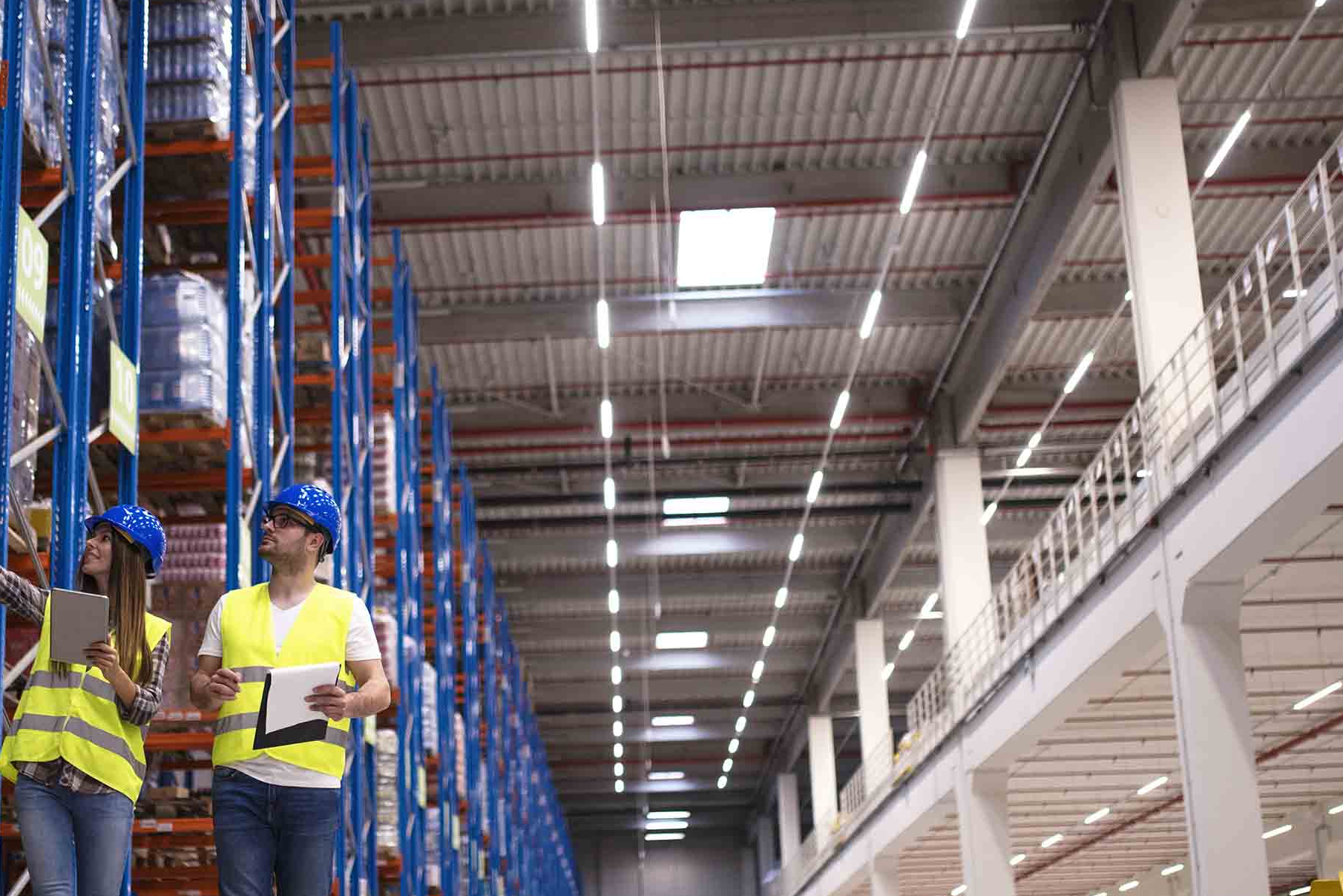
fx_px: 2164
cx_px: 481
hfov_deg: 34.3
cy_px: 533
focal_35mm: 58
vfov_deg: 23.4
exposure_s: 1/250
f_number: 1.4
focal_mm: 35
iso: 500
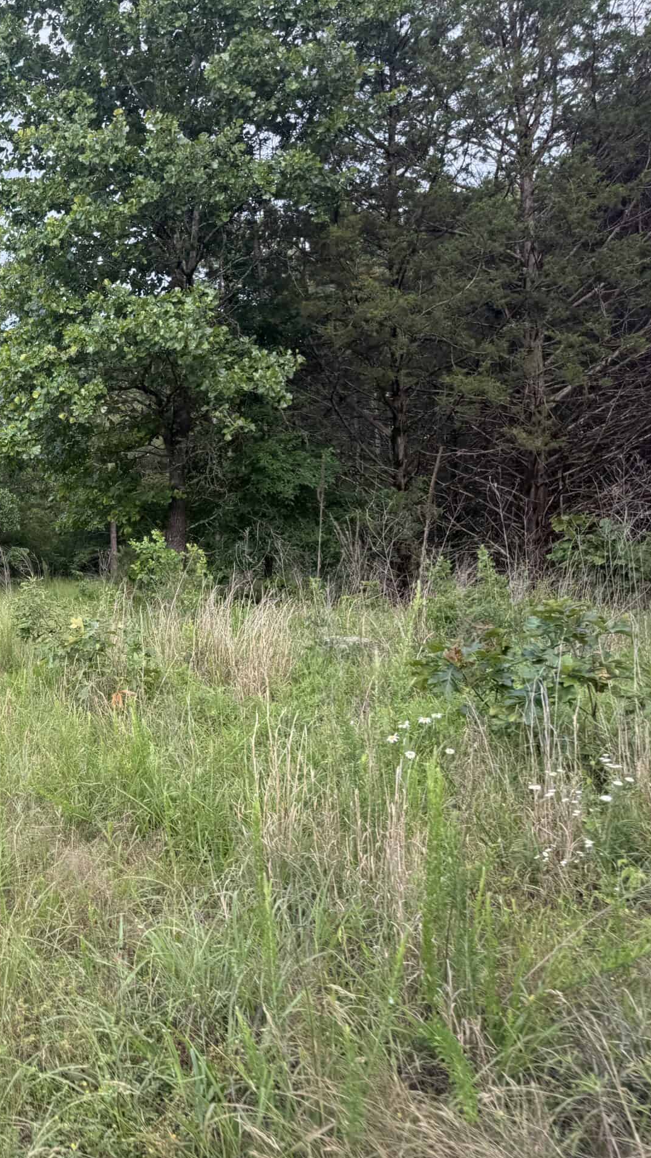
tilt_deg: +5.8
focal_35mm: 35
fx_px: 1074
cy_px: 580
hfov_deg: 30.4
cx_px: -57
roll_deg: -2.5
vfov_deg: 56.6
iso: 80
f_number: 1.78
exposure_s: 1/622
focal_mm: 6.76
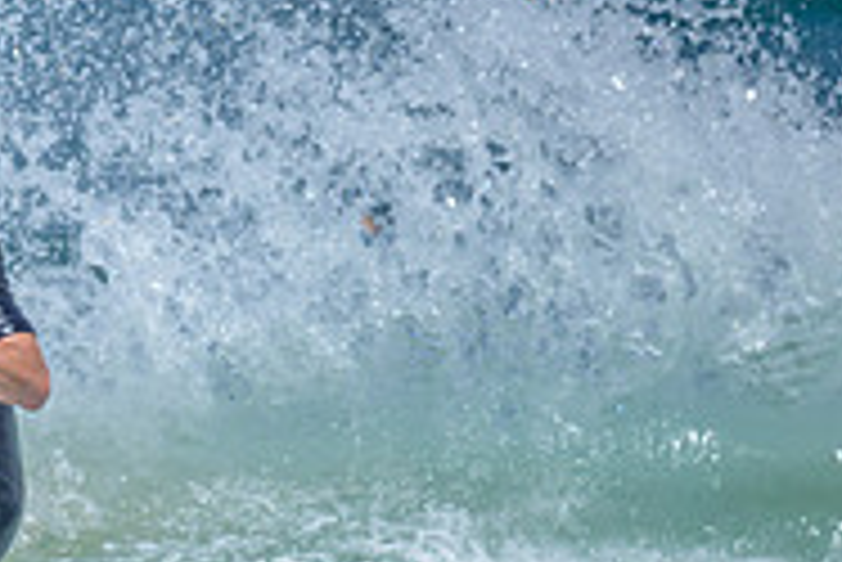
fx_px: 79535
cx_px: -287
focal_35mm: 3398
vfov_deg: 0.4
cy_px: 605
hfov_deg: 0.6
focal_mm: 800
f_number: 6.3
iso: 200
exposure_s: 1/2500
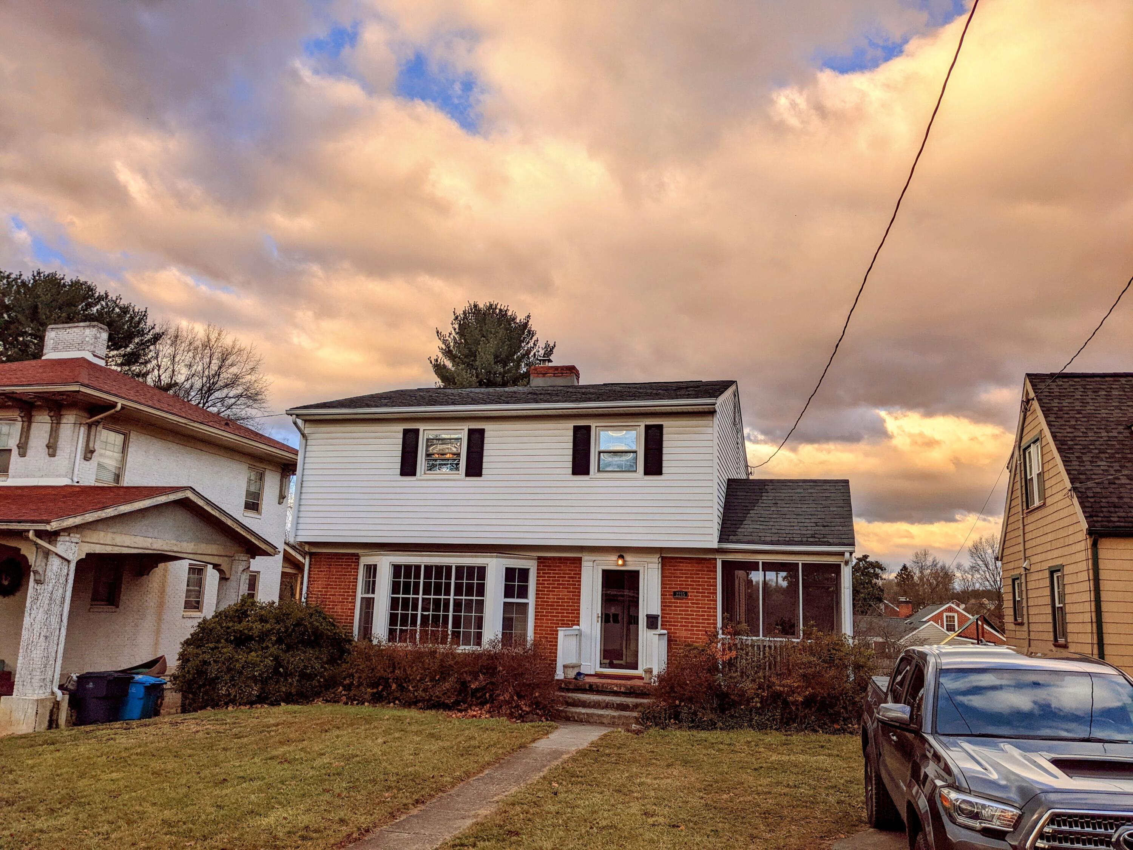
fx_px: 884
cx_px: 566
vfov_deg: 51.4
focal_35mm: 27
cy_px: 425
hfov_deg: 65.3
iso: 56
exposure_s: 1/2347
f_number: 1.73
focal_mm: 4.38
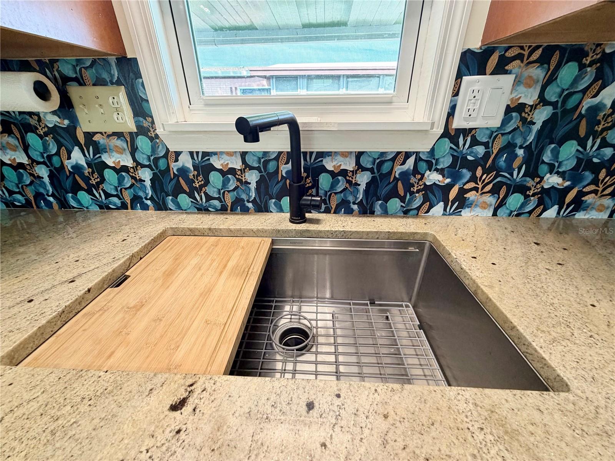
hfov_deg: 102.1
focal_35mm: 14
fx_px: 249
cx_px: 308
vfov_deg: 85.7
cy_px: 230
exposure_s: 1/60
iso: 160
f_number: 2.2
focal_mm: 2.22
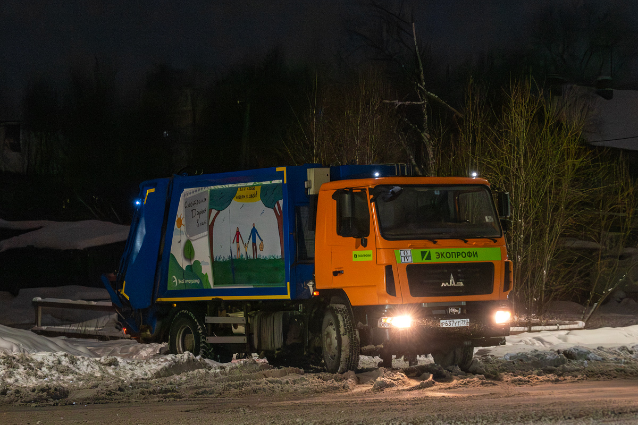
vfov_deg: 14.4
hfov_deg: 21.5
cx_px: 319
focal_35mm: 95
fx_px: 1683
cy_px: 212
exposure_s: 1/125
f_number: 6.3
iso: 6400
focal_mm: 95
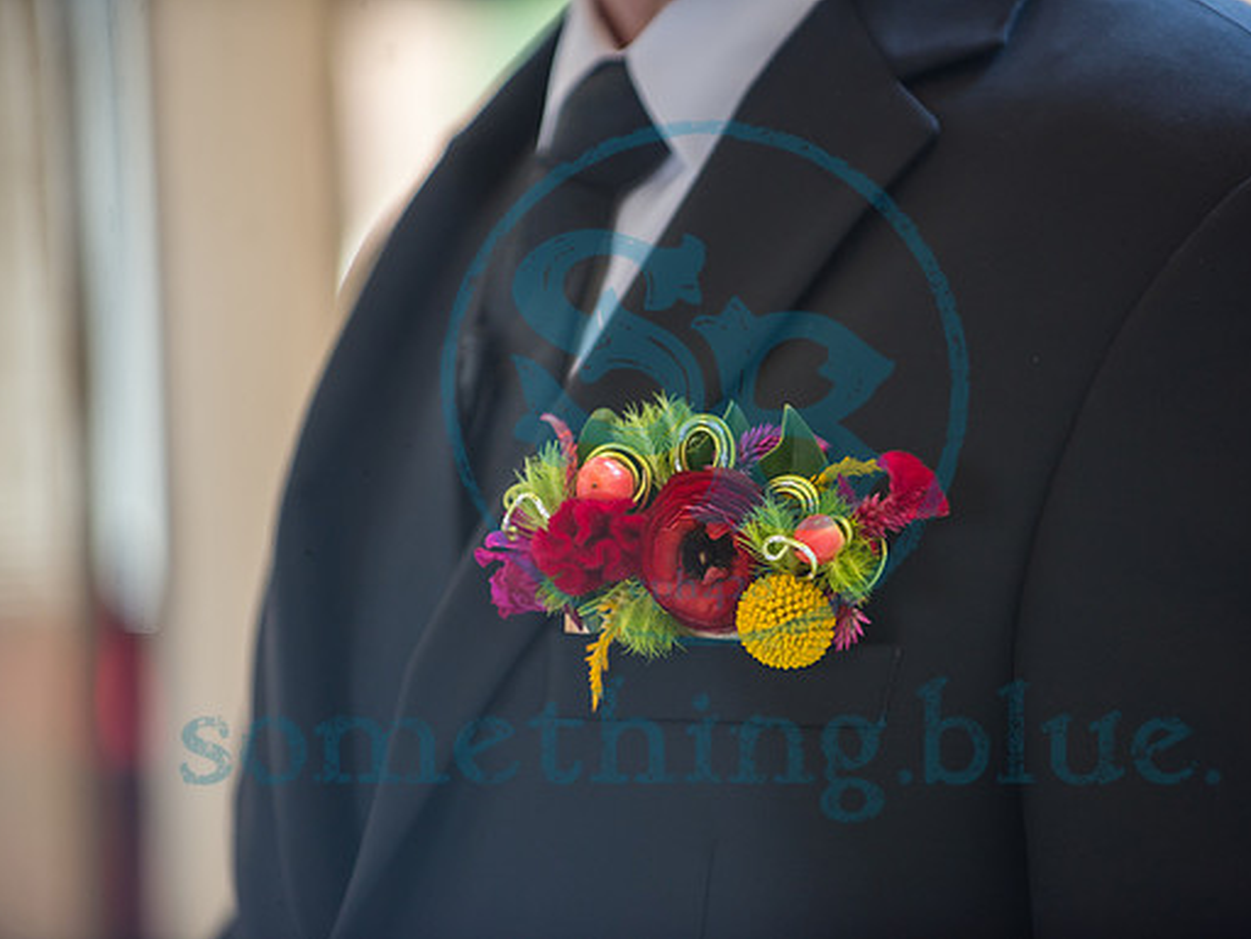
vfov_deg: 6.8
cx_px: 696
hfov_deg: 9.1
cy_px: 471
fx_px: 7878
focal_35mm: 218
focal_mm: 200
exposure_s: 1/200
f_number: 2.8
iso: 500
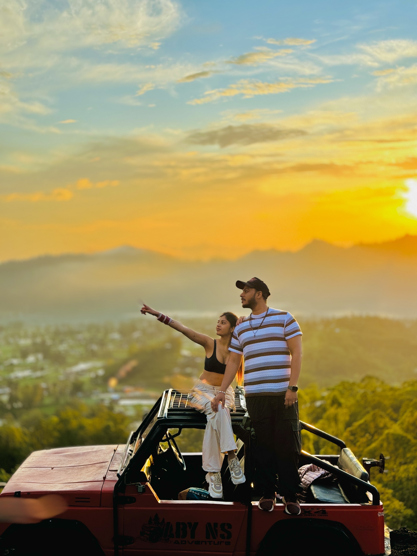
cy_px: 278
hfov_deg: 30.3
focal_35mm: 48
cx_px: 208
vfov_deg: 39.7
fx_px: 771
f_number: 1.78
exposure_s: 1/723
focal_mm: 6.76
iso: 64
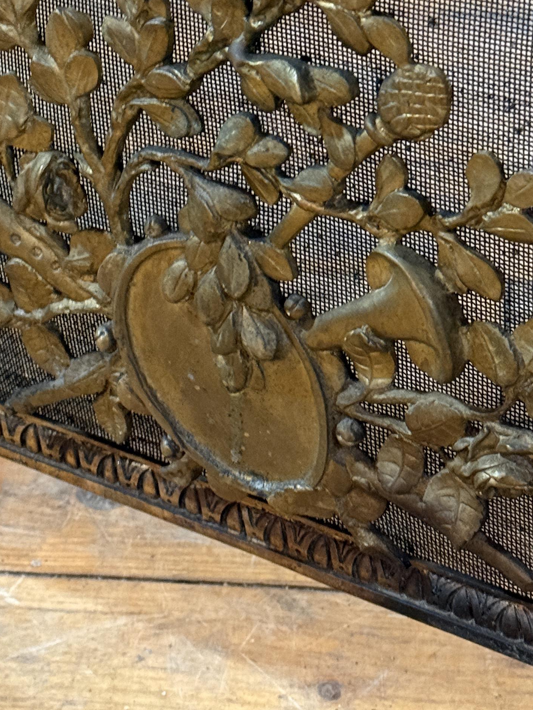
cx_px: 269
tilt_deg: -31.8
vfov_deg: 19.2
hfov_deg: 14.5
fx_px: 2094
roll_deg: +1.4
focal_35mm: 102
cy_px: 280
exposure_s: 1/33
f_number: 1.78
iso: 400
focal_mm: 6.76
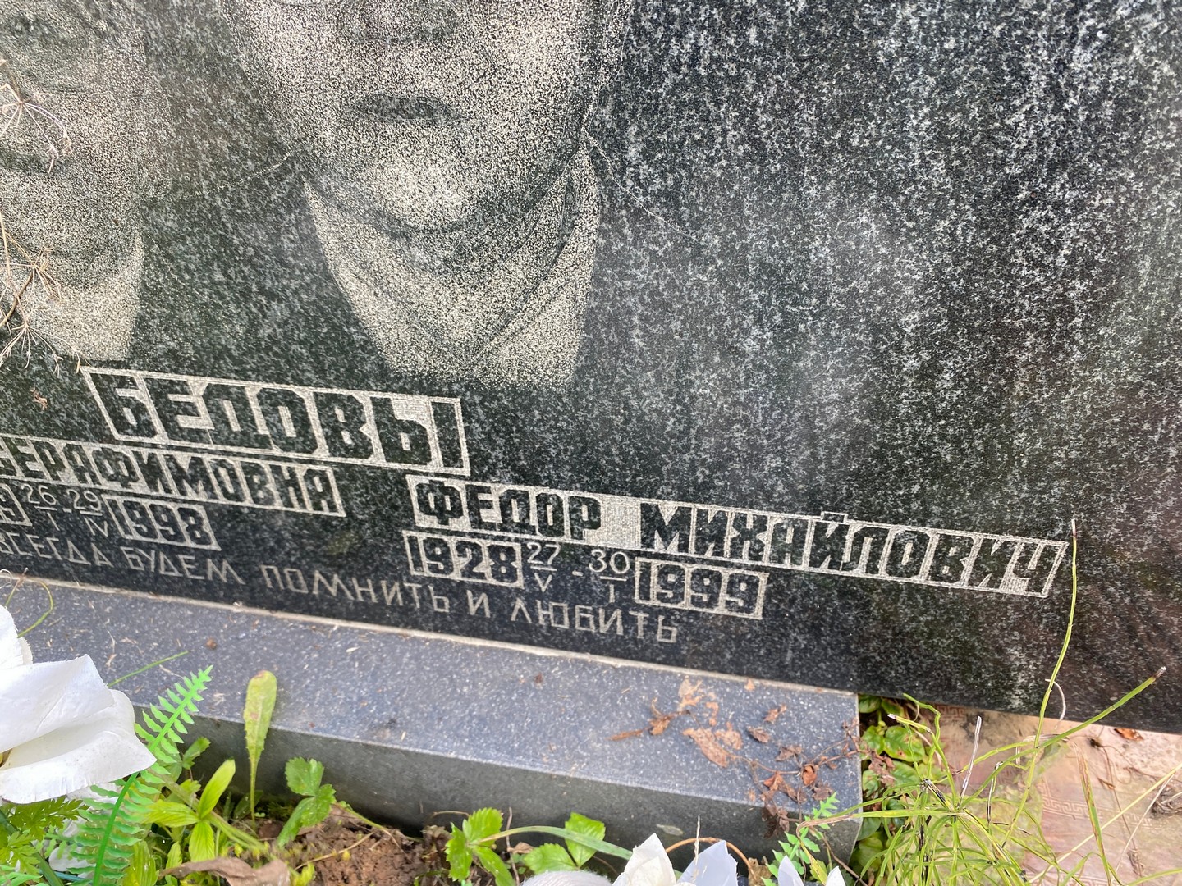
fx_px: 888
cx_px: 591
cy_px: 443
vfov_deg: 53.1
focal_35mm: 26
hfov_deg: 67.3
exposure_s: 1/122
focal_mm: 4.25
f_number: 1.8
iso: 50
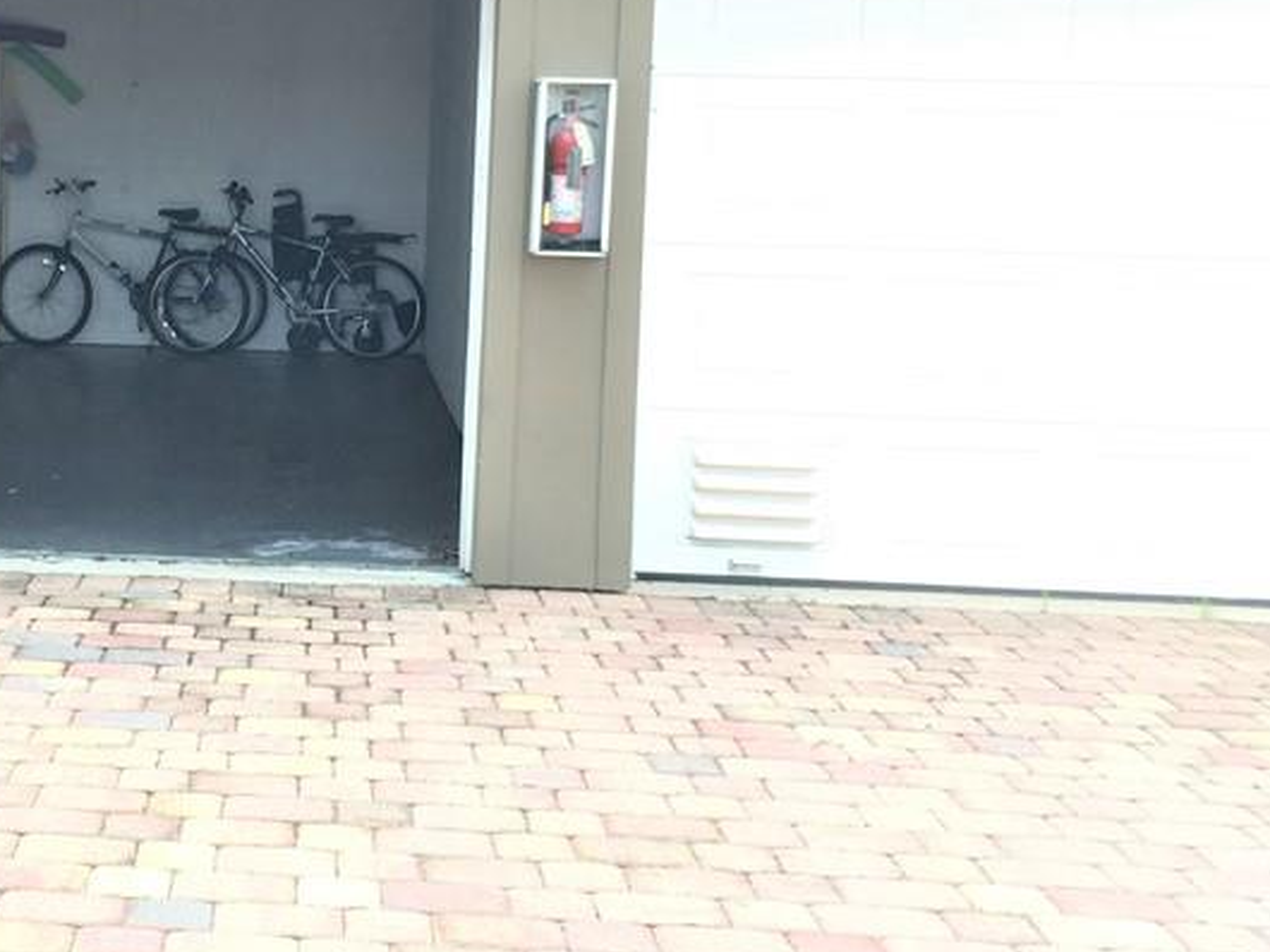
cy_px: 347
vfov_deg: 26.0
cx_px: 120
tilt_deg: -5.4
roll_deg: +0.0
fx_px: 2054
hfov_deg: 32.6
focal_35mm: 56
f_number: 2.2
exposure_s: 1/100
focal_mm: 4.15
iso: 40
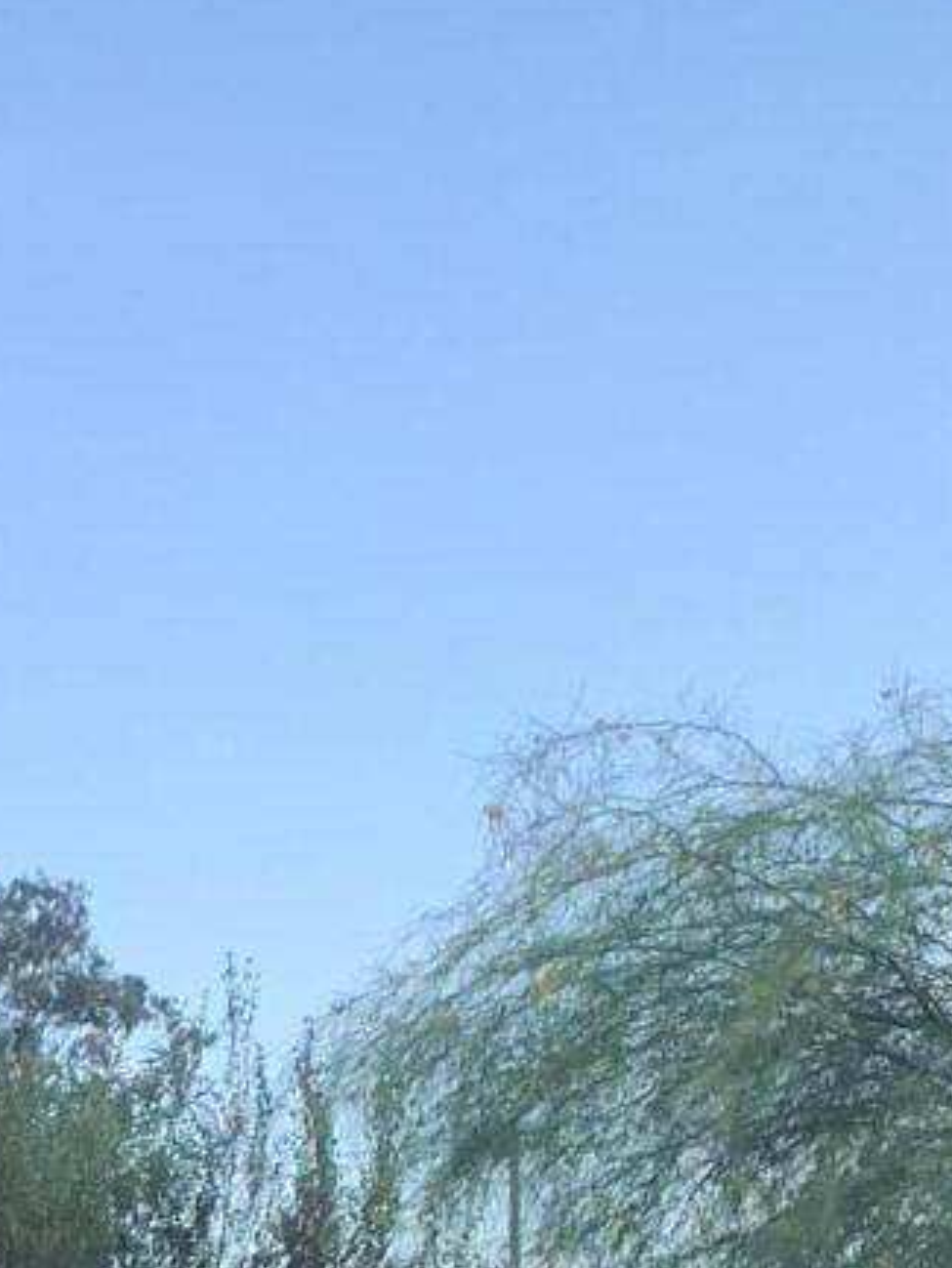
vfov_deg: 14.0
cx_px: -1081
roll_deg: +2.9
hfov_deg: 11.0
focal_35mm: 120
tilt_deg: -6.4
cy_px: 2469
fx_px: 4398
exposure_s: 1/331
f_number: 1.8
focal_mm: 4.25
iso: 25
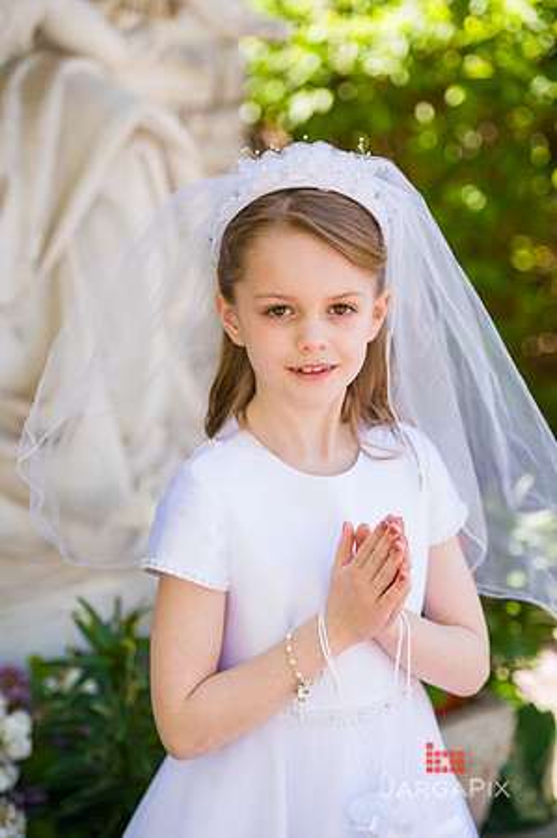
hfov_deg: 16.0
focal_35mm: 85
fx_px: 1977
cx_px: 278
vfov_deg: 23.9
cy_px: 419
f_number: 3.2
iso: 200
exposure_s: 1/500
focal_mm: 85
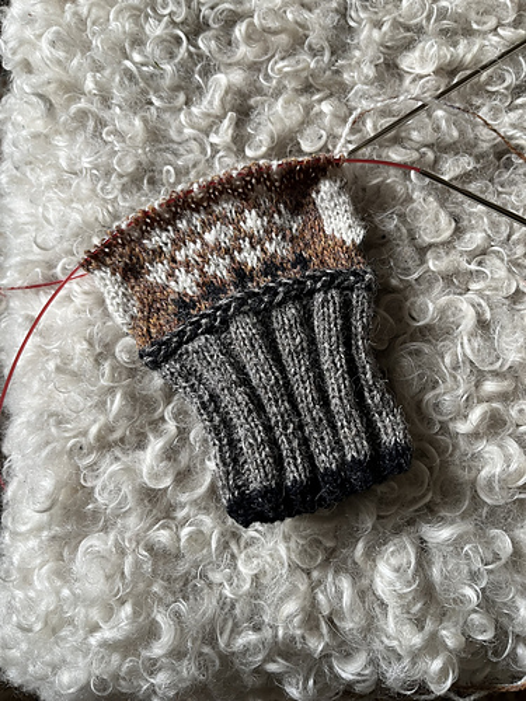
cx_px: 263
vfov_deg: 67.3
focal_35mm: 26
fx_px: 527
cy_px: 350
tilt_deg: -80.0
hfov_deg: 53.1
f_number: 1.6
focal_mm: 5.1
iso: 100
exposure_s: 1/50
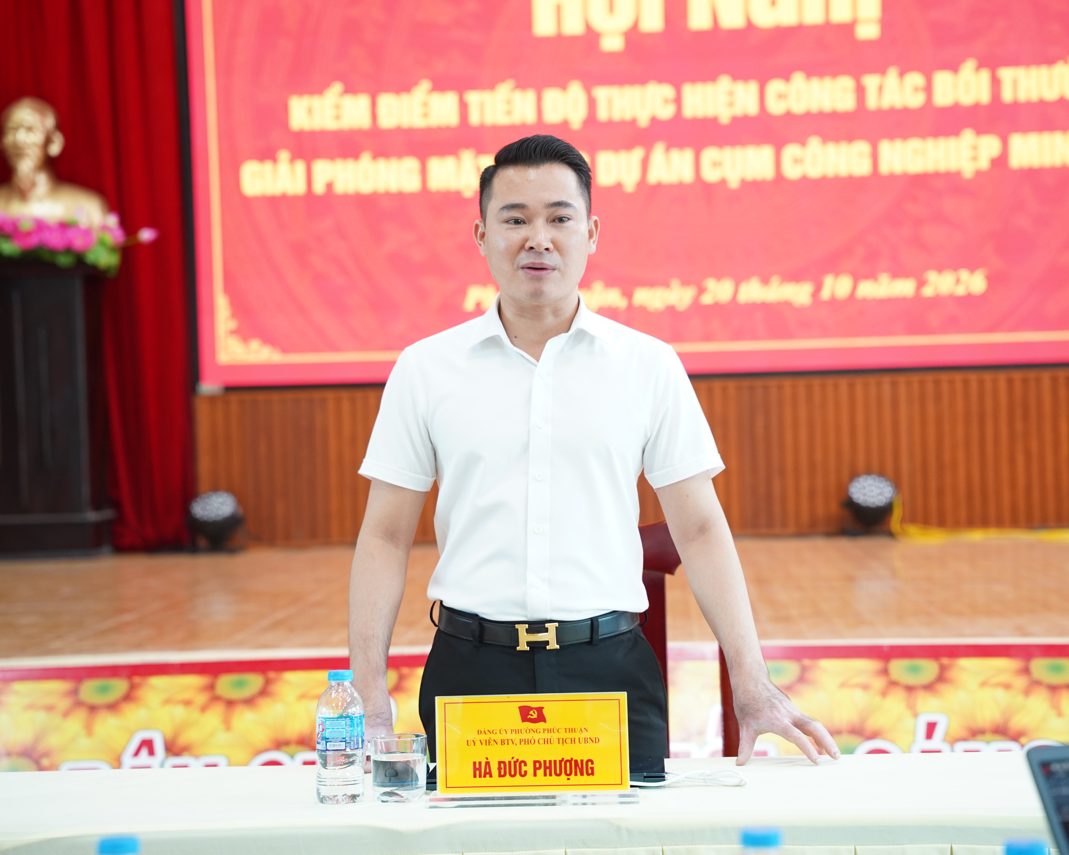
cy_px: 428
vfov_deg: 21.6
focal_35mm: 71
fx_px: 2240
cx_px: 561
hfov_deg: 26.8
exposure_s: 1/125
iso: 1600
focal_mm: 62.7
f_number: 3.2
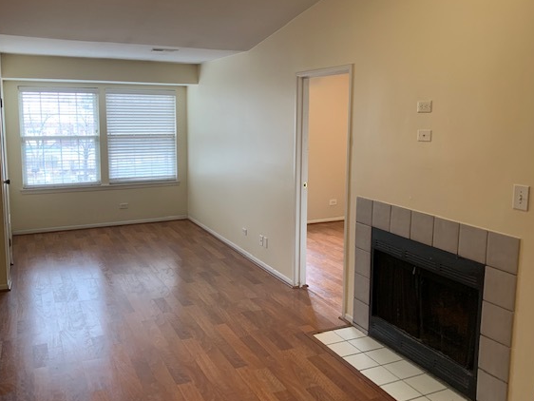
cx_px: 265
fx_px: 509
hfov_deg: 55.3
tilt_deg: -7.9
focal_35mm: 33
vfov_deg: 42.9
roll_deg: -0.7
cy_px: 179
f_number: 1.8
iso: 64
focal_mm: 3
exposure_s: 1/60
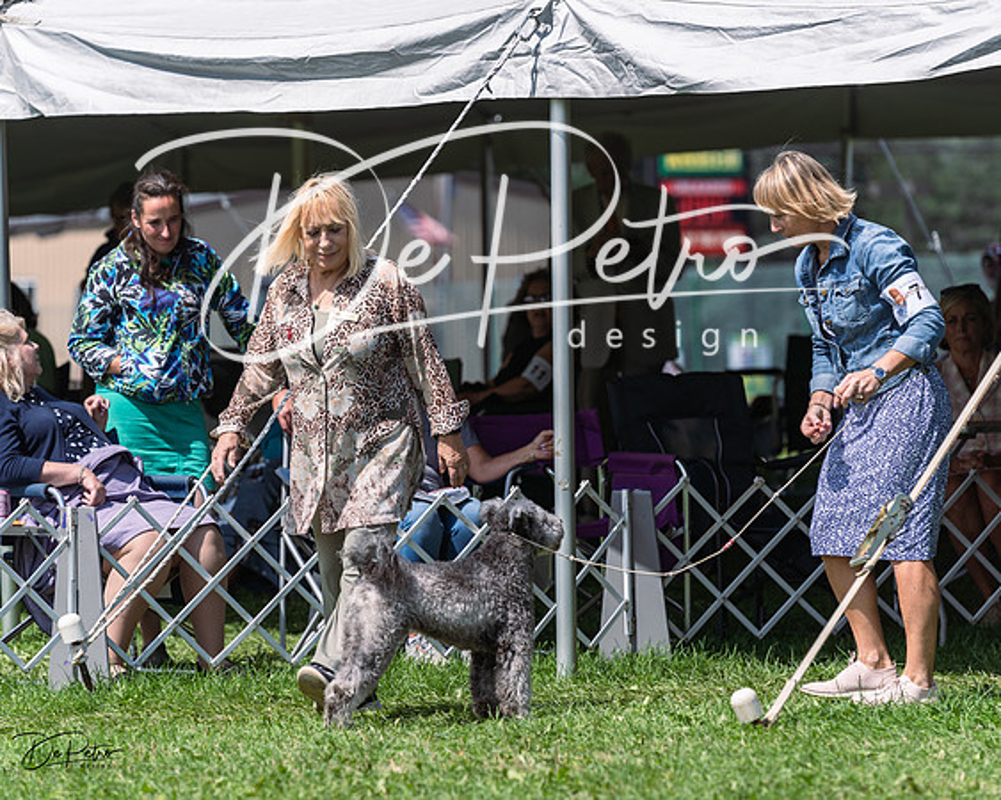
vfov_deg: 6.9
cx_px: 500
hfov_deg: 8.6
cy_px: 400
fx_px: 6670
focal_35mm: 225
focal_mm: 200
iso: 100
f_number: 4.5
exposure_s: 1/1000
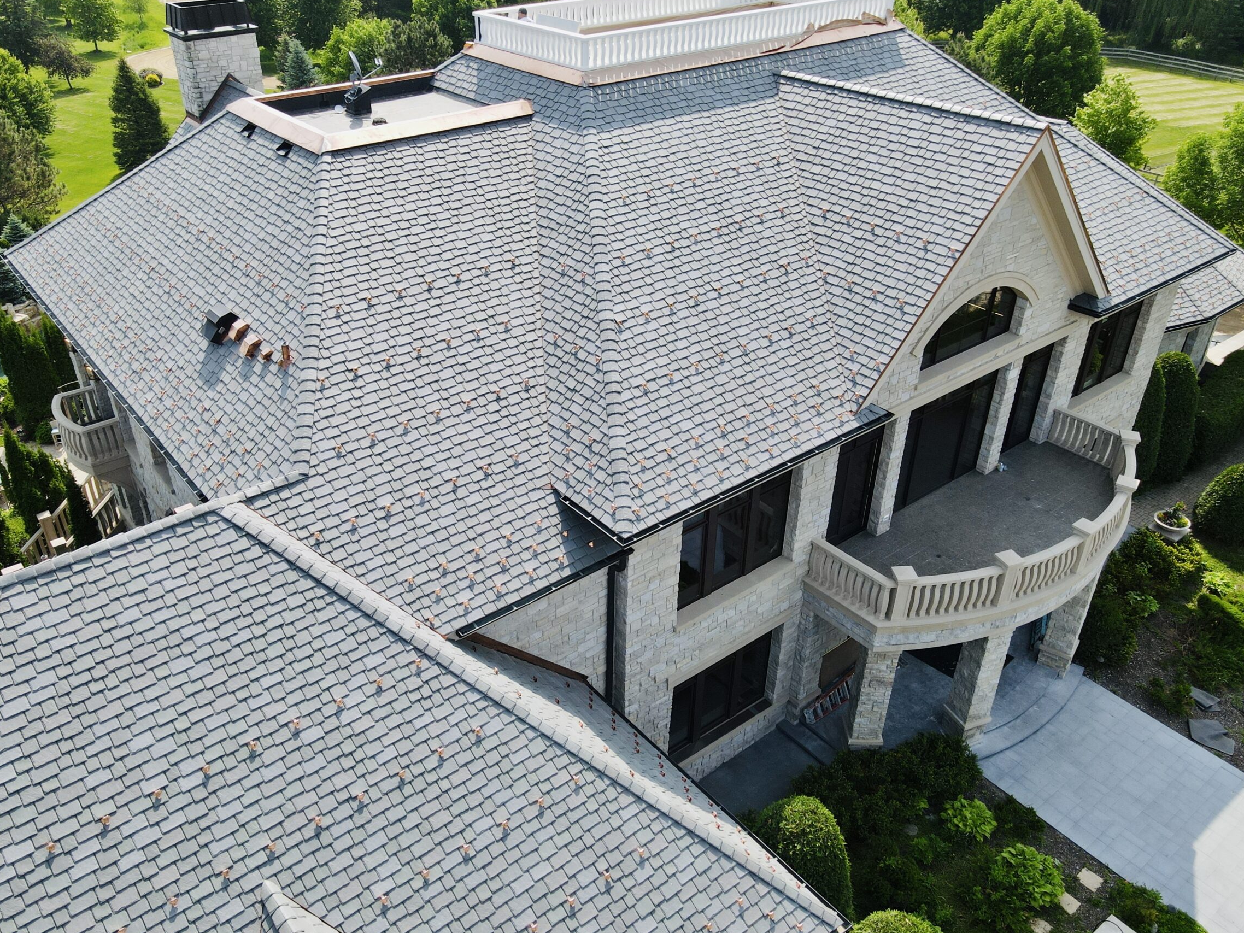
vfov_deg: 51.4
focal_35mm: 27
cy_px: 473
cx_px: 584
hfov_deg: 65.3
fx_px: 970
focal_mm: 4.5
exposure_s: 1/400
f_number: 2.8
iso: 100
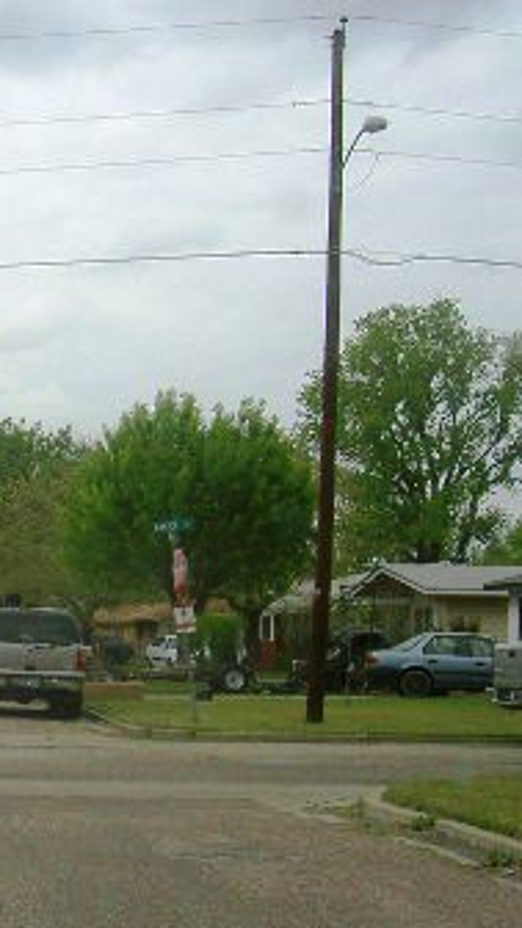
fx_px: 1993
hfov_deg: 13.6
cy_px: 550
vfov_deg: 26.2
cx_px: -356
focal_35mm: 81
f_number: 4.7
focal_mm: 8
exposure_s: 1/640
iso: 100
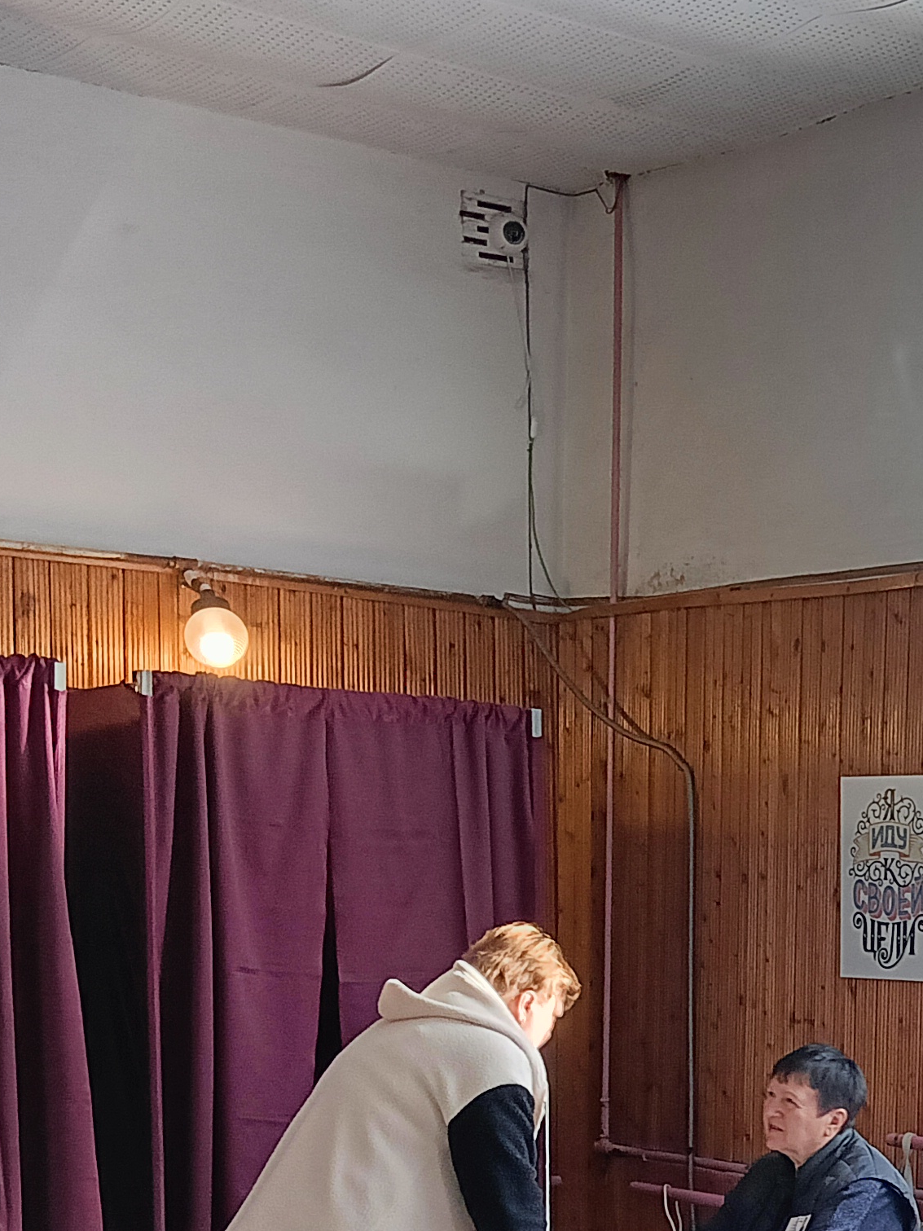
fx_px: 2596
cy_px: 1202
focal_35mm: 73
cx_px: 1337
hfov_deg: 18.2
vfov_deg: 25.5
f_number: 1.8
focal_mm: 4.05
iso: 640
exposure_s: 1/100
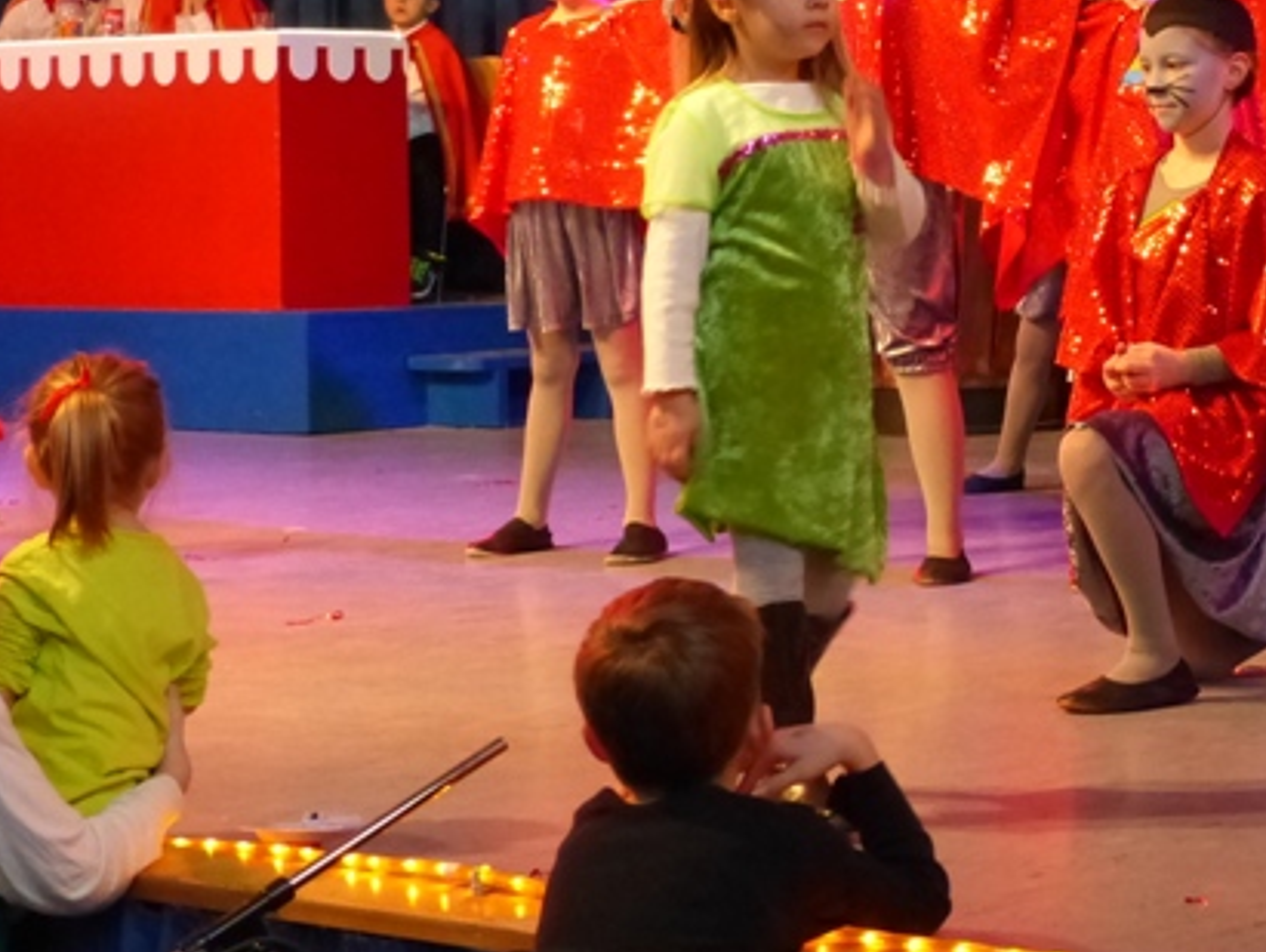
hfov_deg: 18.5
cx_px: 1087
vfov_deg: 14.0
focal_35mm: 105
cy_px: 200
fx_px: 3843
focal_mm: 9.8
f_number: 2.8
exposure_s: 1/50
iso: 800
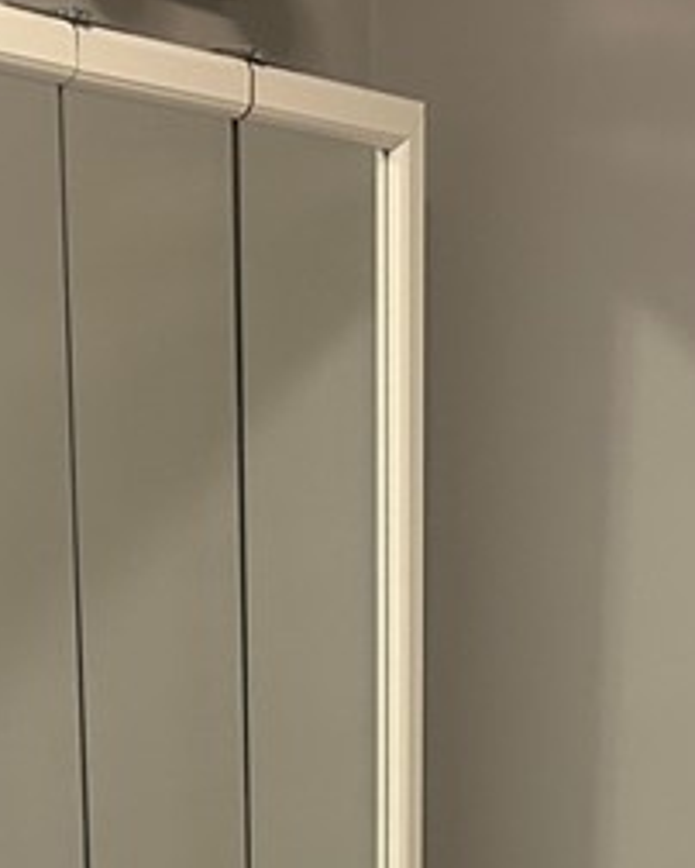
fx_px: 2645
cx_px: 413
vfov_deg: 17.4
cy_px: 1150
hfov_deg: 15.0
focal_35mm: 103
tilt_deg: -13.5
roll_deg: +0.1
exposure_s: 1/60
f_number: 1.5
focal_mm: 5.7
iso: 160
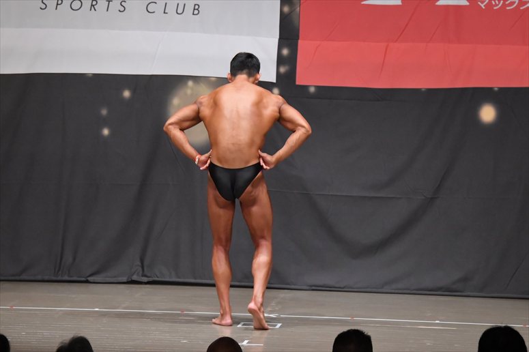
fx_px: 3187
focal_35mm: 217
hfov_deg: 9.5
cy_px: 176
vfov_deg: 6.3
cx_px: 264
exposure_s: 1/400
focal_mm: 145
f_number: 5.6
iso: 6400
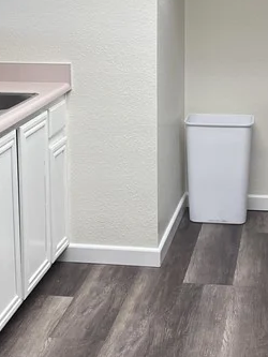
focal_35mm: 80
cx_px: 147
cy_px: 131
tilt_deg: -12.0
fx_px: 825
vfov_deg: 24.3
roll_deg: +0.5
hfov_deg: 18.4
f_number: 1.6
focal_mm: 5.1
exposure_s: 1/60
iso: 80
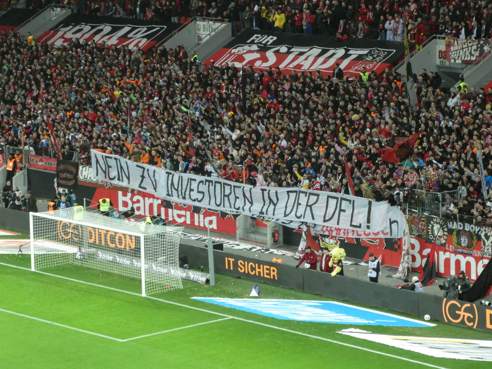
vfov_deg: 10.3
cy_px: 184
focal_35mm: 144
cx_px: 247
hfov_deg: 13.7
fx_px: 2047
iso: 800
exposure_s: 1/80
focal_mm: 25.6
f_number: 5.4
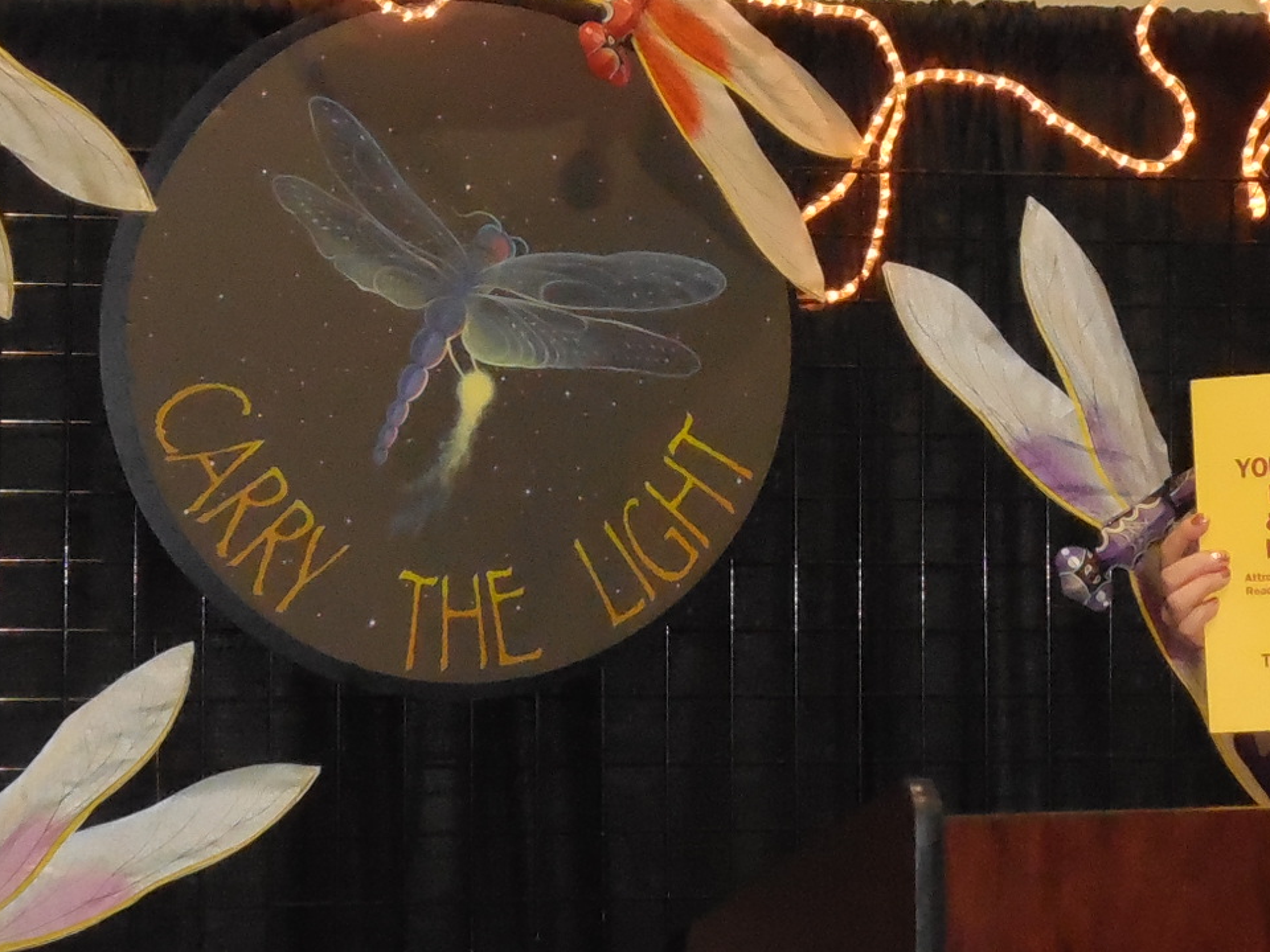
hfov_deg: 16.9
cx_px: 833
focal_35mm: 116
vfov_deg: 12.7
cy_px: 304
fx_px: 4256
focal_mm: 8.8
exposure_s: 1/60
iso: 1250
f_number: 4.8
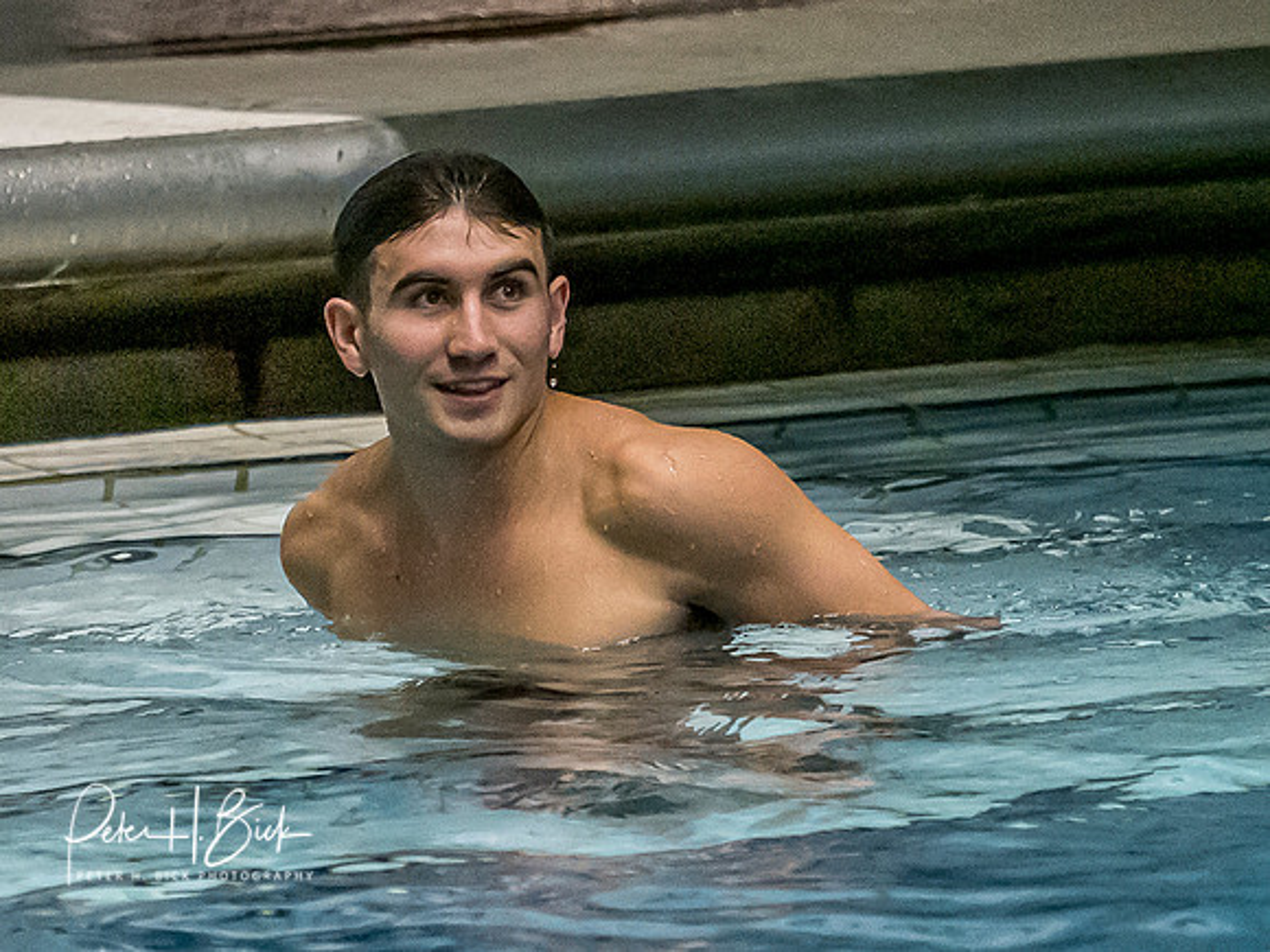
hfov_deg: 2.7
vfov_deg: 2.0
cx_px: 574
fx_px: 26807
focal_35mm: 731
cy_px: 383
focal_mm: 150
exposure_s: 1/1000
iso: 4000
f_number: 2.8
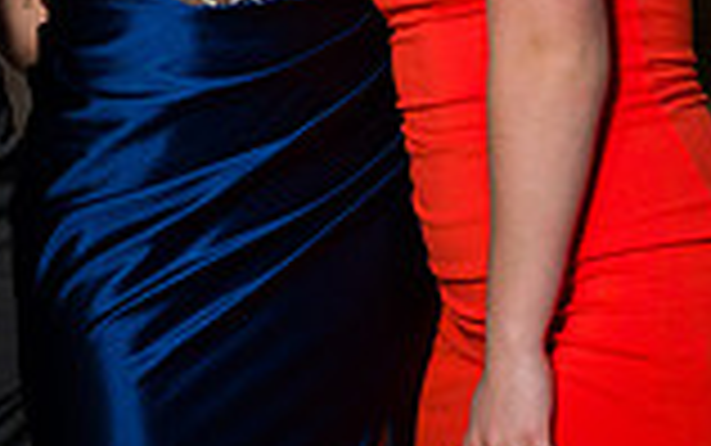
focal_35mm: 398
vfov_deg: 3.3
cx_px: 16
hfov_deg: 5.3
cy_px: -280
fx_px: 7718
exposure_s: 1/200
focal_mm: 99
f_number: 2.8
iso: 1600
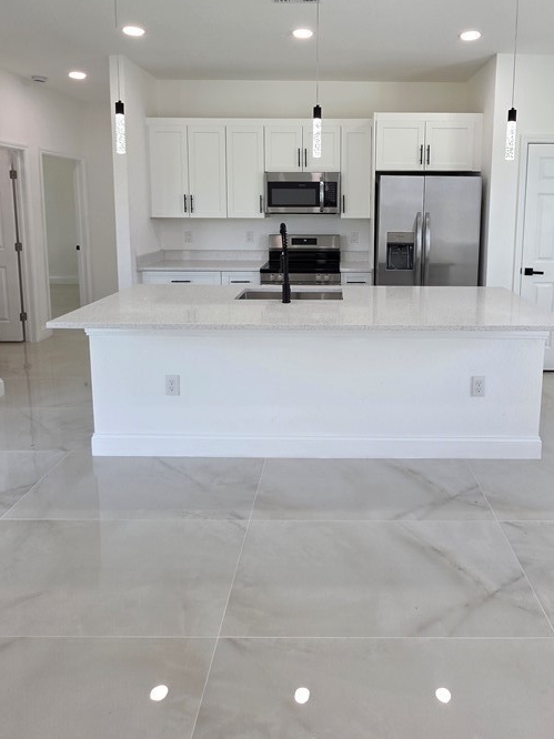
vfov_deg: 79.4
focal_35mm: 20
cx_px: 333
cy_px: 253
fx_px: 427
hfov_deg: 65.3
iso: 40
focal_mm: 2.2
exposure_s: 1/120
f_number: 1.9
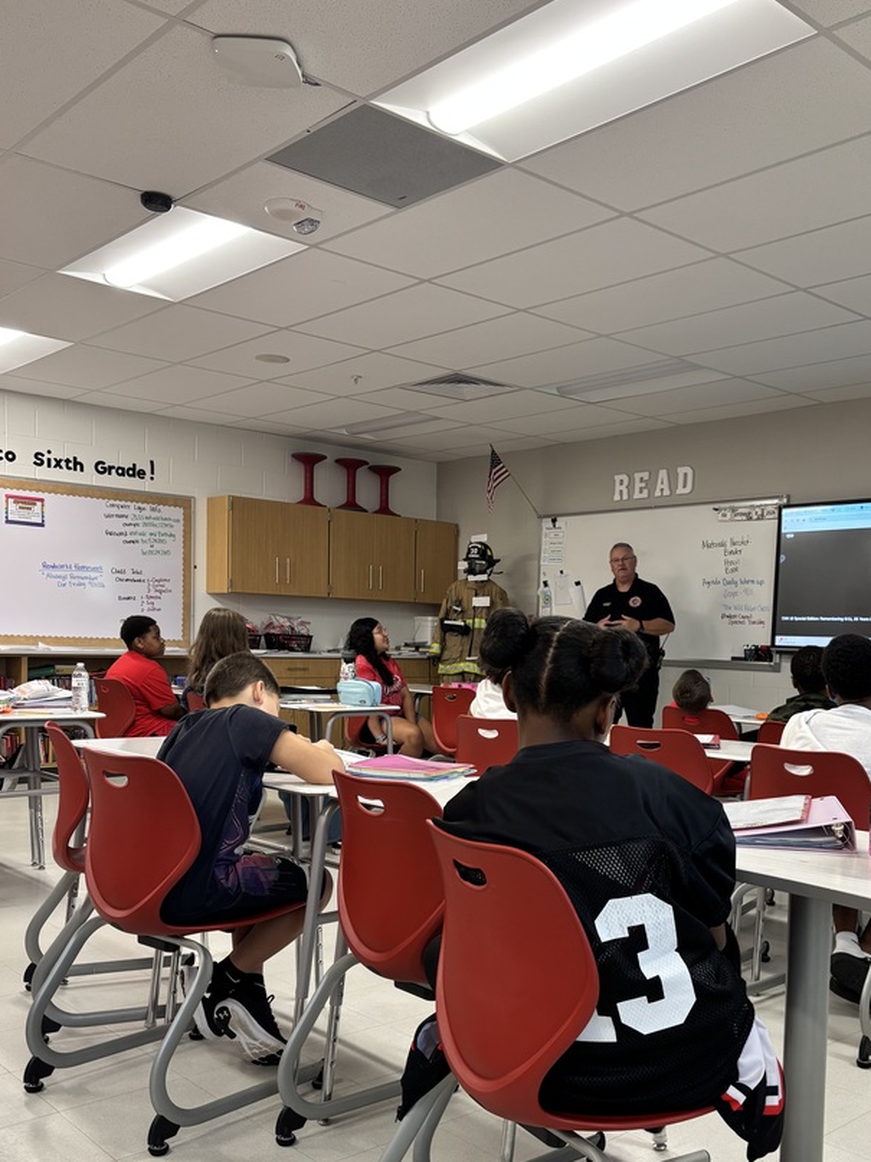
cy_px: 701
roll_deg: -2.5
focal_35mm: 33
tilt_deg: -2.3
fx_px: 1107
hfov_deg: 42.7
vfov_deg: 54.9
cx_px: 521
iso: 100
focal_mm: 5.96
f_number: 1.6
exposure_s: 1/60
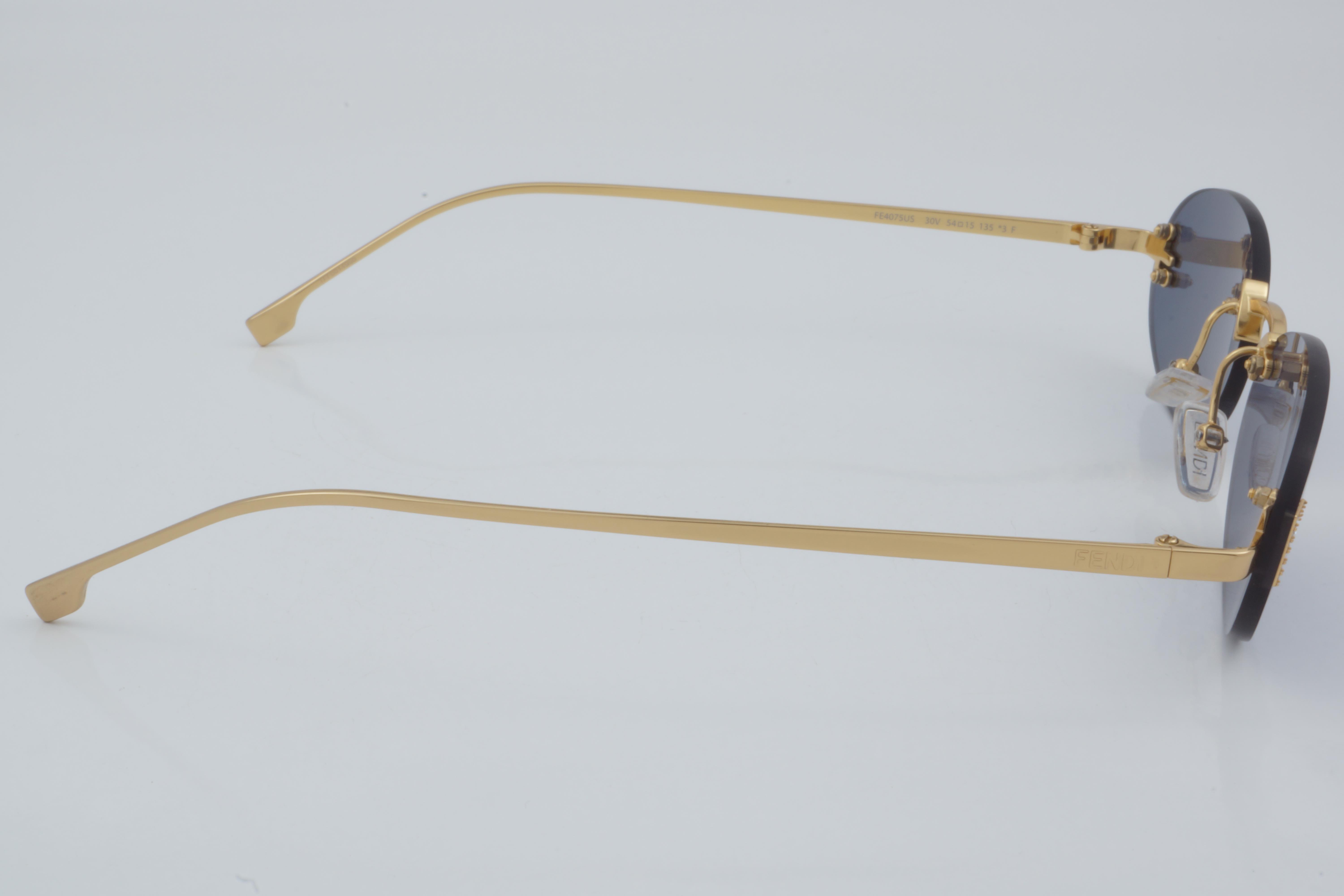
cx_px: 672
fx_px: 2520
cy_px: 448
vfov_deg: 20.2
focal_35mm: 68
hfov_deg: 29.9
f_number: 32
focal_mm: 45
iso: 100
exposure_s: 1/3
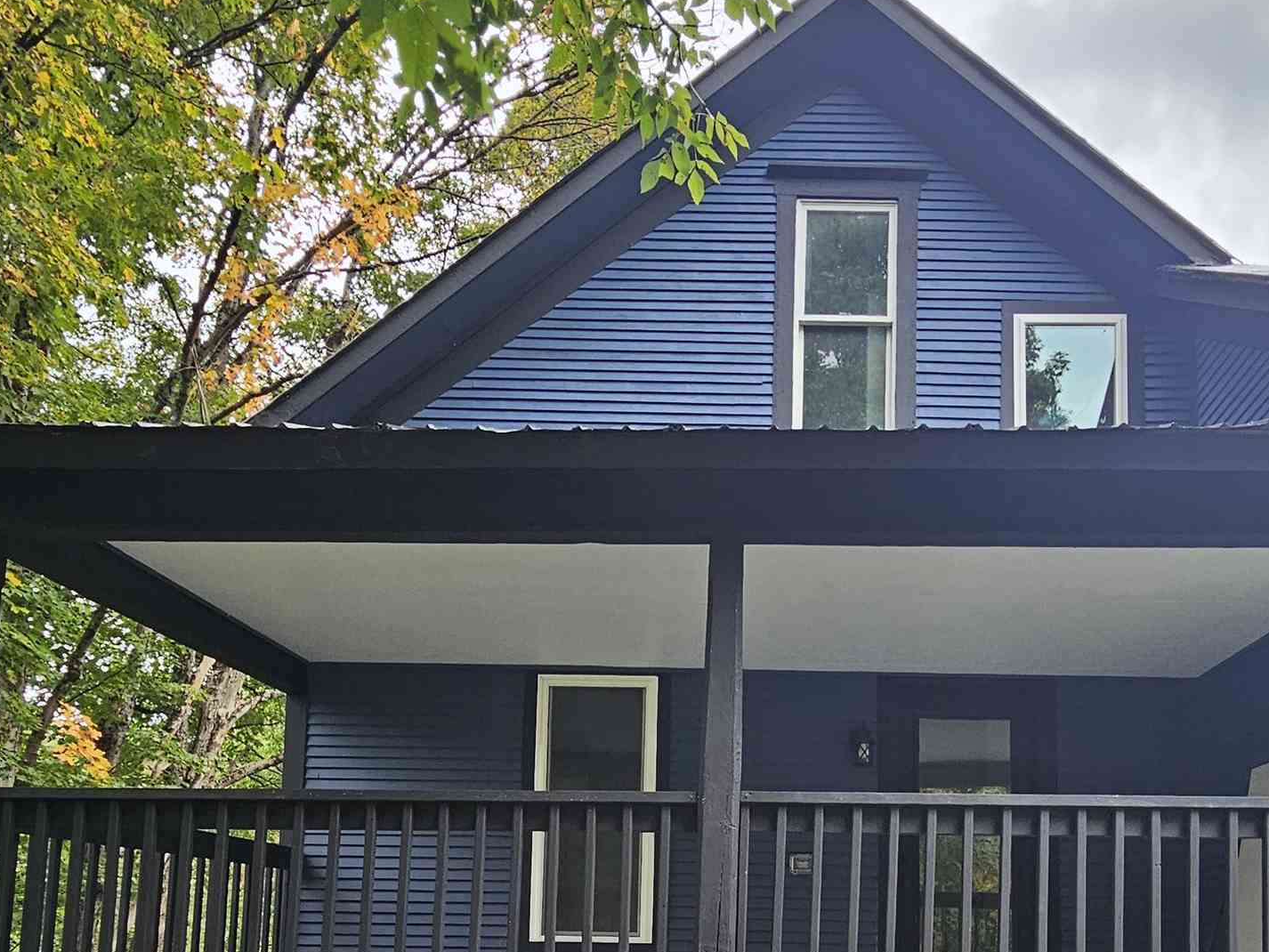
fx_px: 1027
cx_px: 763
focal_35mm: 28
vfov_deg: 44.8
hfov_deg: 62.9
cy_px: 873
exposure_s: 1/359
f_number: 2.2
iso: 80
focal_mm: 2.2
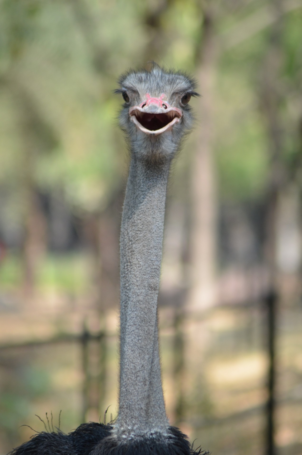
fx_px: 3791
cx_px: 151
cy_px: 228
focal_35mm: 300
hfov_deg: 4.6
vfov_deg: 6.9
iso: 500
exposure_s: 1/500
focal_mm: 200
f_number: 4.8
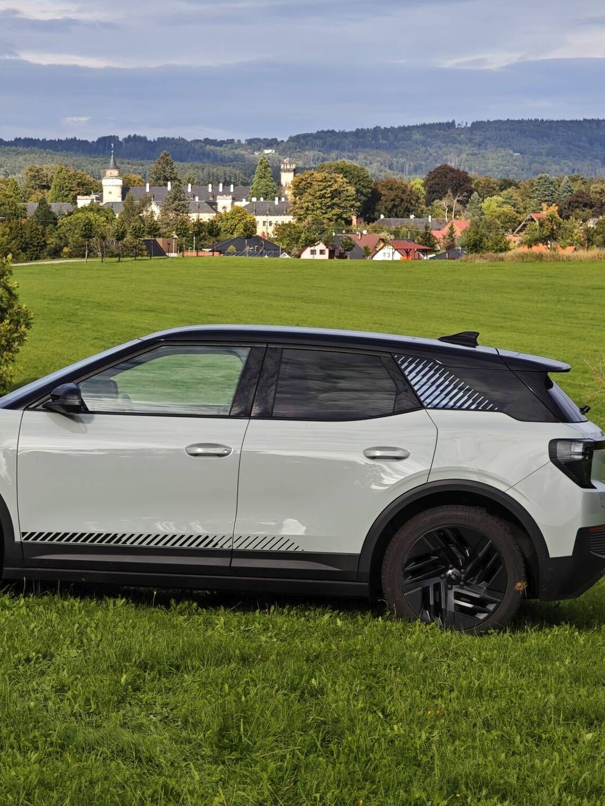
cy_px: 402
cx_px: 207
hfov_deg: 9.2
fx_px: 3752
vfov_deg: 12.3
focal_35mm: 161
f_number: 2.5
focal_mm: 19.4
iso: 50
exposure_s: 1/710
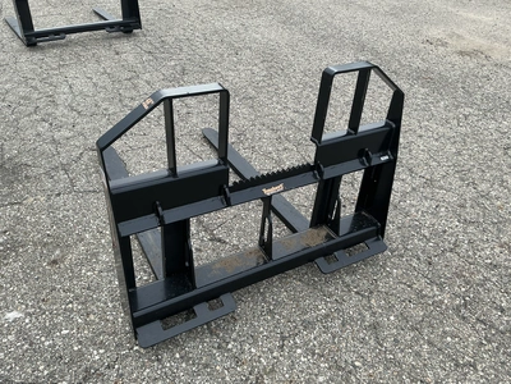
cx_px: 256
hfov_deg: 63.4
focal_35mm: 28
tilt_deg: -35.0
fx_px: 413
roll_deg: -2.2
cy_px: 192
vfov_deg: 49.7
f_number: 1.8
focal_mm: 3
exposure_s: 1/302
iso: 25
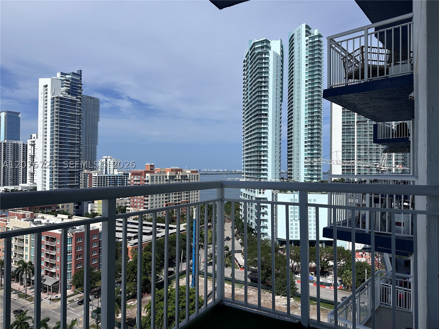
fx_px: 304
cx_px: 220
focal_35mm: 24
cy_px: 164
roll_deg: -0.8
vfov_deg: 56.8
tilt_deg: +1.6
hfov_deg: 71.6
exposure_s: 1/10753
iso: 80
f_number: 1.78
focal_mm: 6.86
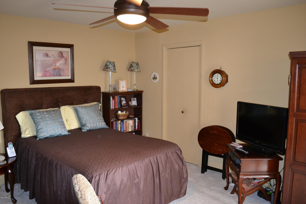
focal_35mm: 27
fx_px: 229
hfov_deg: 67.4
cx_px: 153
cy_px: 102
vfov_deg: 47.9
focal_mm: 18
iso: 1600
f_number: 3.5
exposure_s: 1/60
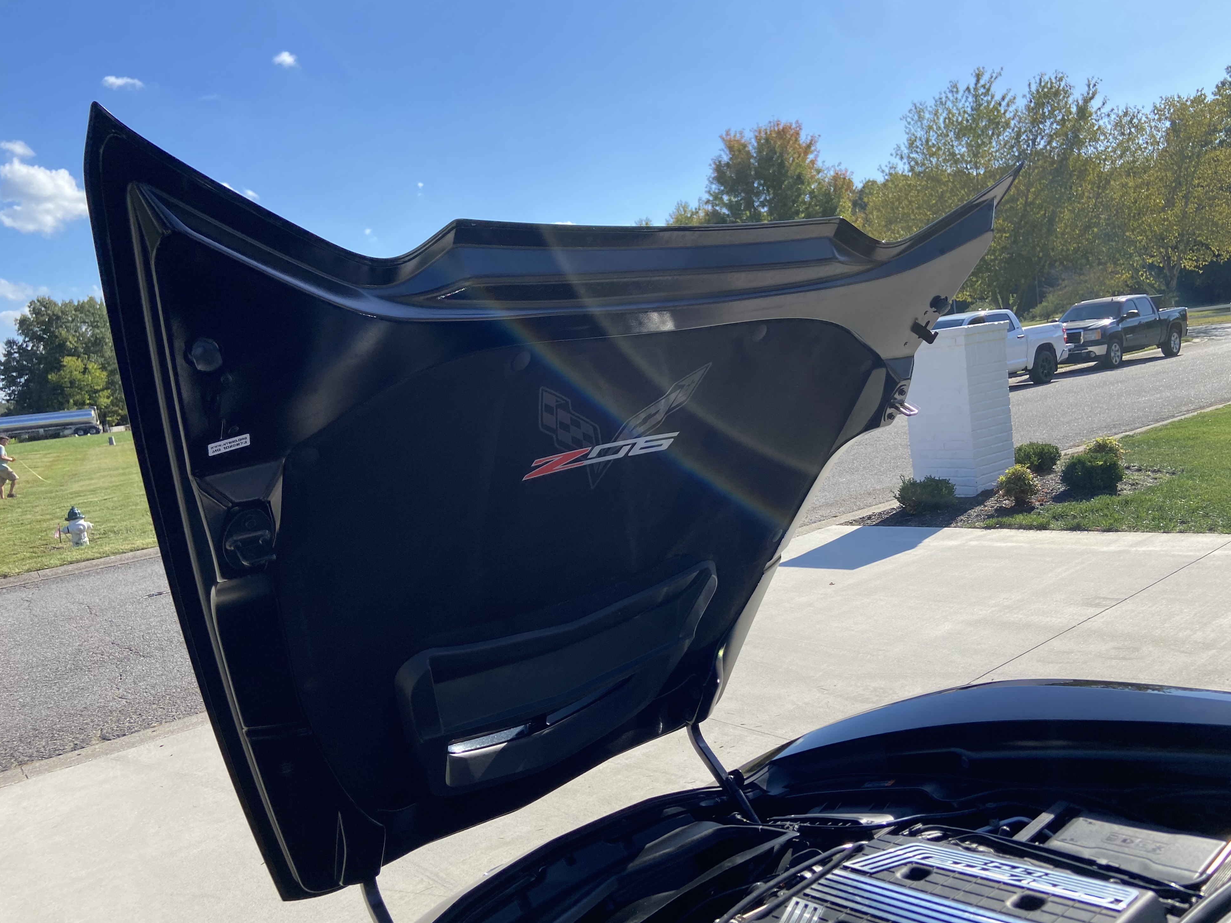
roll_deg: +8.5
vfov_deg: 51.3
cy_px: 476
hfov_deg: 65.3
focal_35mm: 27
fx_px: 960
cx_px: 617
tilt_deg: -7.3
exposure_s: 1/2105
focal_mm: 4.25
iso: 32
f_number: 1.8
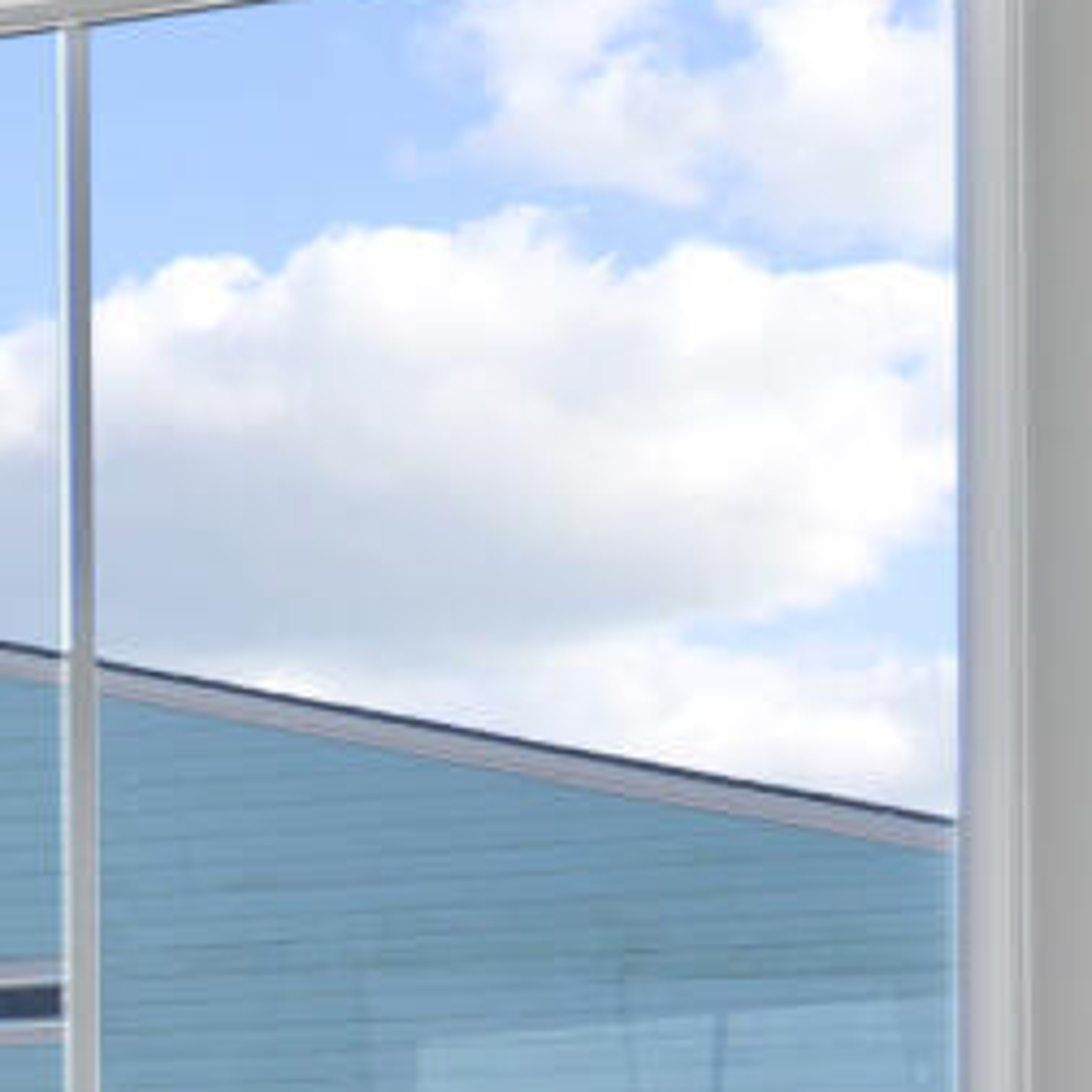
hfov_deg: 5.9
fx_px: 5782
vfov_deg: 10.4
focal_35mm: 162
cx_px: -4767
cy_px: 1707
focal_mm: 16
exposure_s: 1/30
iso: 2000
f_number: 9
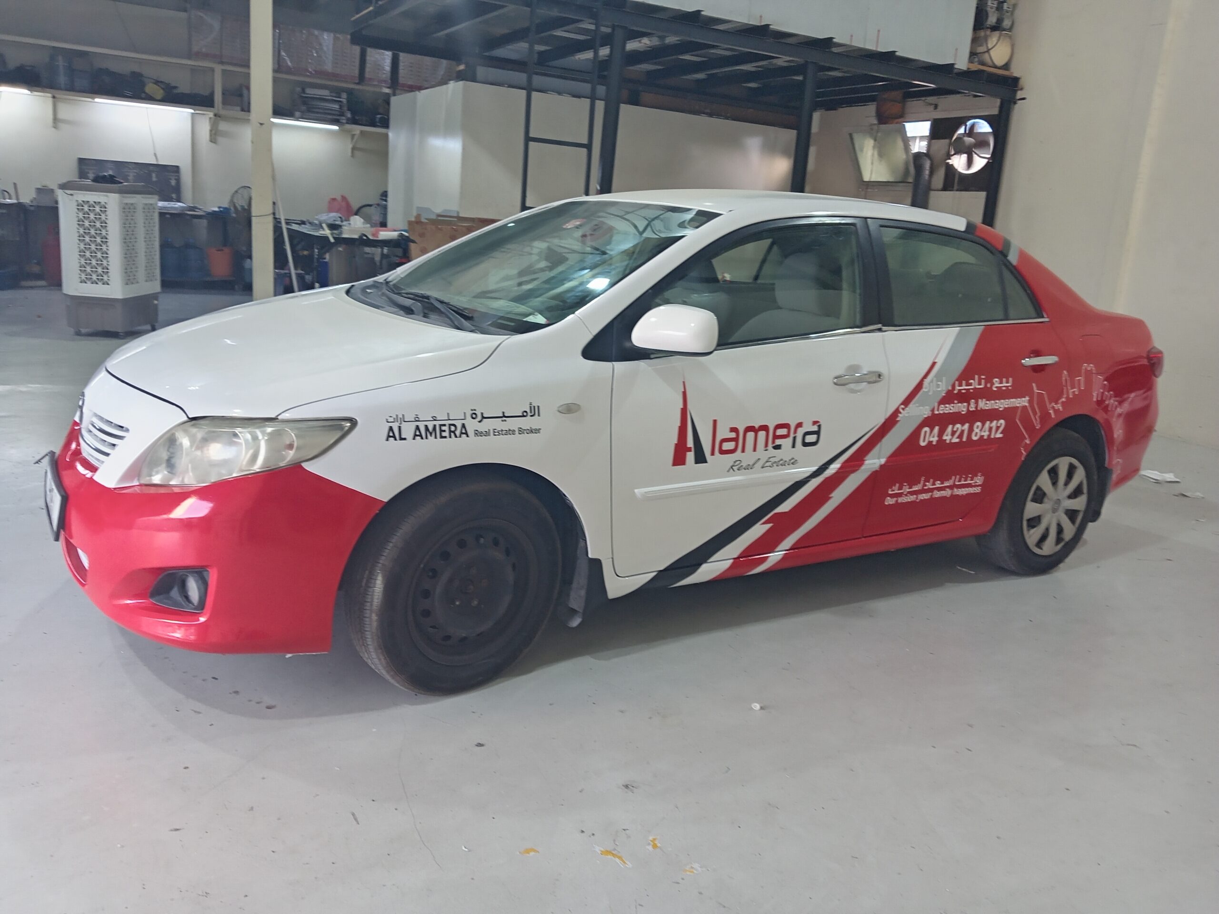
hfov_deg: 65.3
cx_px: 610
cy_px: 457
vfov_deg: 51.4
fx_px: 951
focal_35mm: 27
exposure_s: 1/25
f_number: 1.8
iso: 191
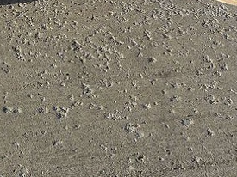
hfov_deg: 19.8
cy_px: -70
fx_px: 671
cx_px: 36
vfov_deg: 14.3
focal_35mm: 98
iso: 100
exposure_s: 1/640
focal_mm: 5.9
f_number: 4
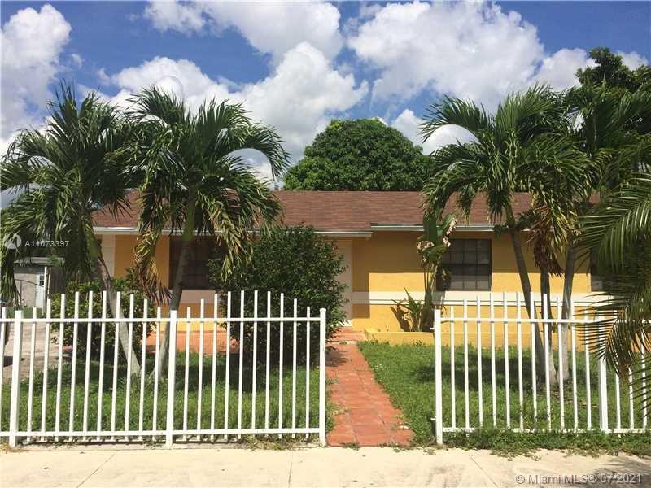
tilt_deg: +2.8
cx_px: 326
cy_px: 244
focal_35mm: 29
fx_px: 545
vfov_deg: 48.2
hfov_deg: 61.7
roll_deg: -2.0
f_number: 2.2
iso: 32
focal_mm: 4.15
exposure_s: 1/3731
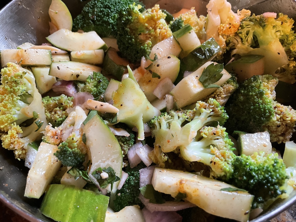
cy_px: 111
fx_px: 248
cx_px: 148
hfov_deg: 61.7
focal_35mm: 29
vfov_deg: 48.2
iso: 250
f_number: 1.8
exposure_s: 1/30
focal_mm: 3
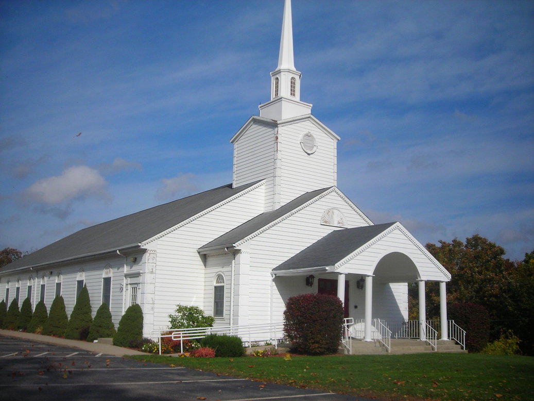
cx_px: 267
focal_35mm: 38
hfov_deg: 49.0
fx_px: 586
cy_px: 200
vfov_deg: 37.7
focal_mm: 6.3
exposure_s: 1/790
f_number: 6.4
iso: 70
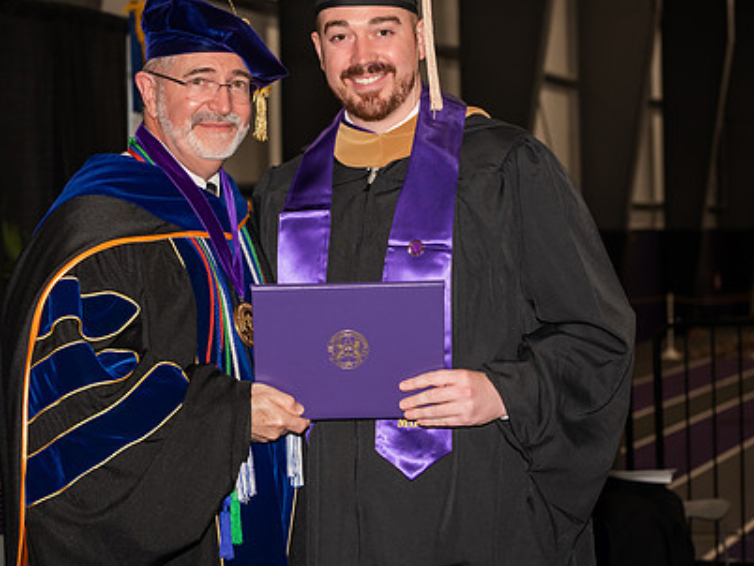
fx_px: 2419
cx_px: 276
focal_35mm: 111
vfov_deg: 13.4
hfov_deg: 17.7
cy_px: 252
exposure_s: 1/200
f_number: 5.6
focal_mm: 80
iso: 1000
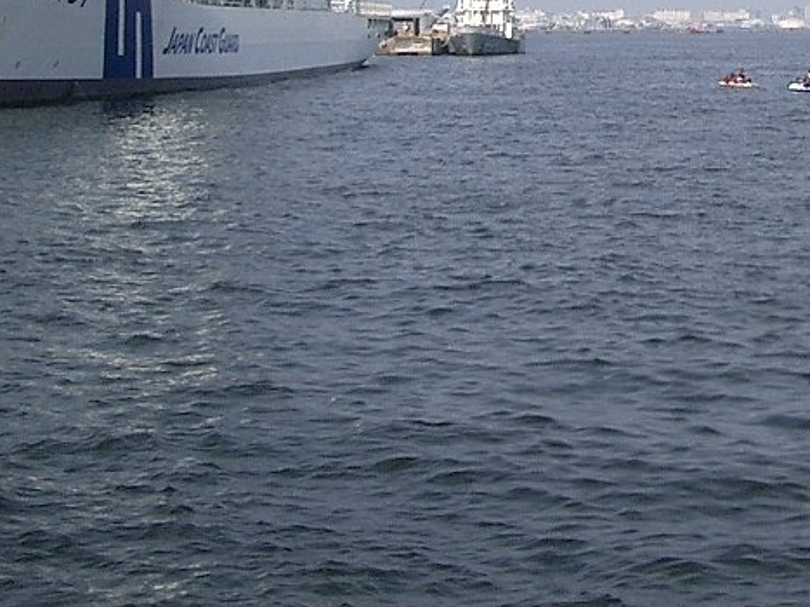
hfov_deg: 20.1
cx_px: 697
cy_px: -132
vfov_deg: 14.9
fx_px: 2246
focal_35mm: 96
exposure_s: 1/500
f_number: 4.3
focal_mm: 5.8
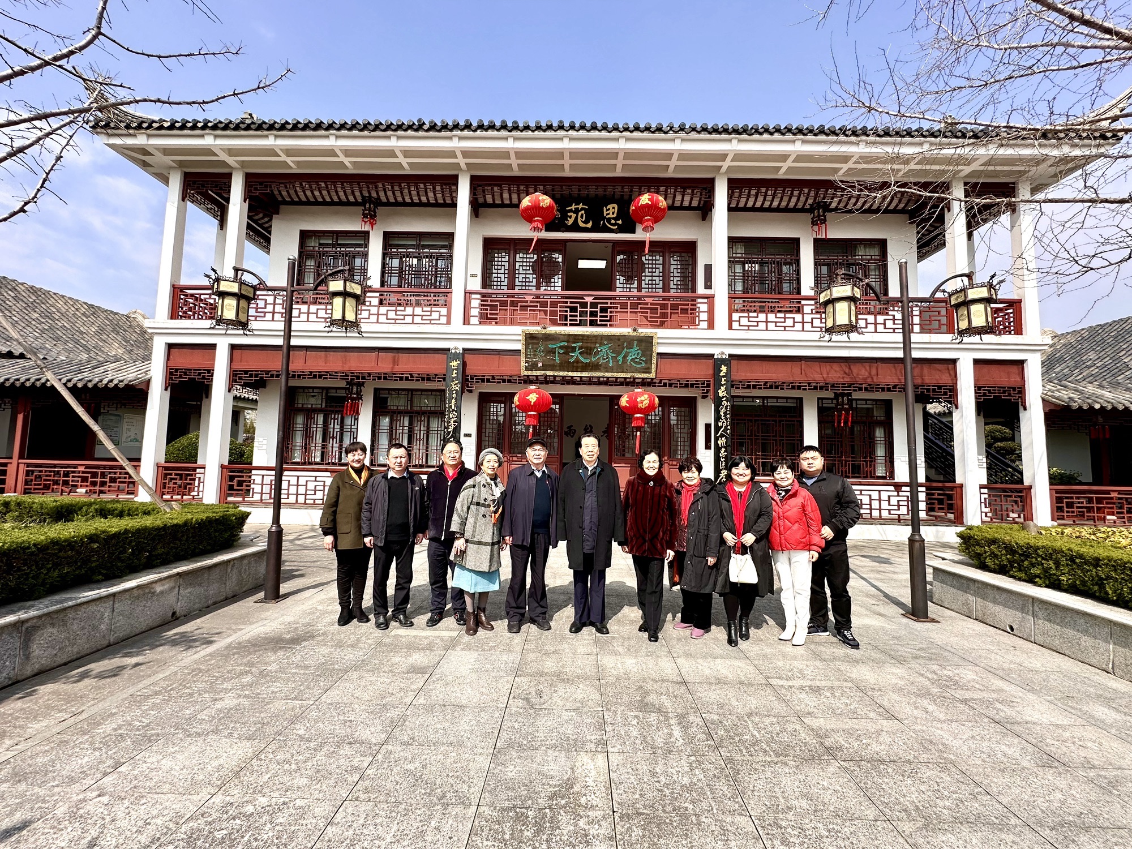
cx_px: 566
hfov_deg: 102.1
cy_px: 424
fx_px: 458
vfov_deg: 85.7
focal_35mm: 14
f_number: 2.2
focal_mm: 2.22
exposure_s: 1/1208
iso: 50
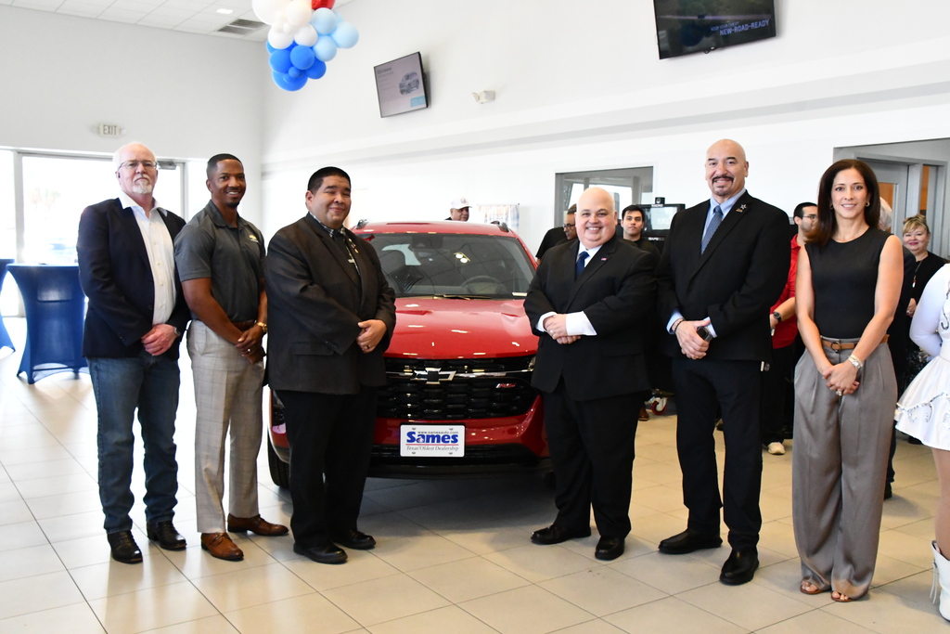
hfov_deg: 57.2
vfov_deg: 40.0
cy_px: 317
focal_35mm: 33
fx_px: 871
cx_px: 475
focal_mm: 22
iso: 5000
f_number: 9
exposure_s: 1/320
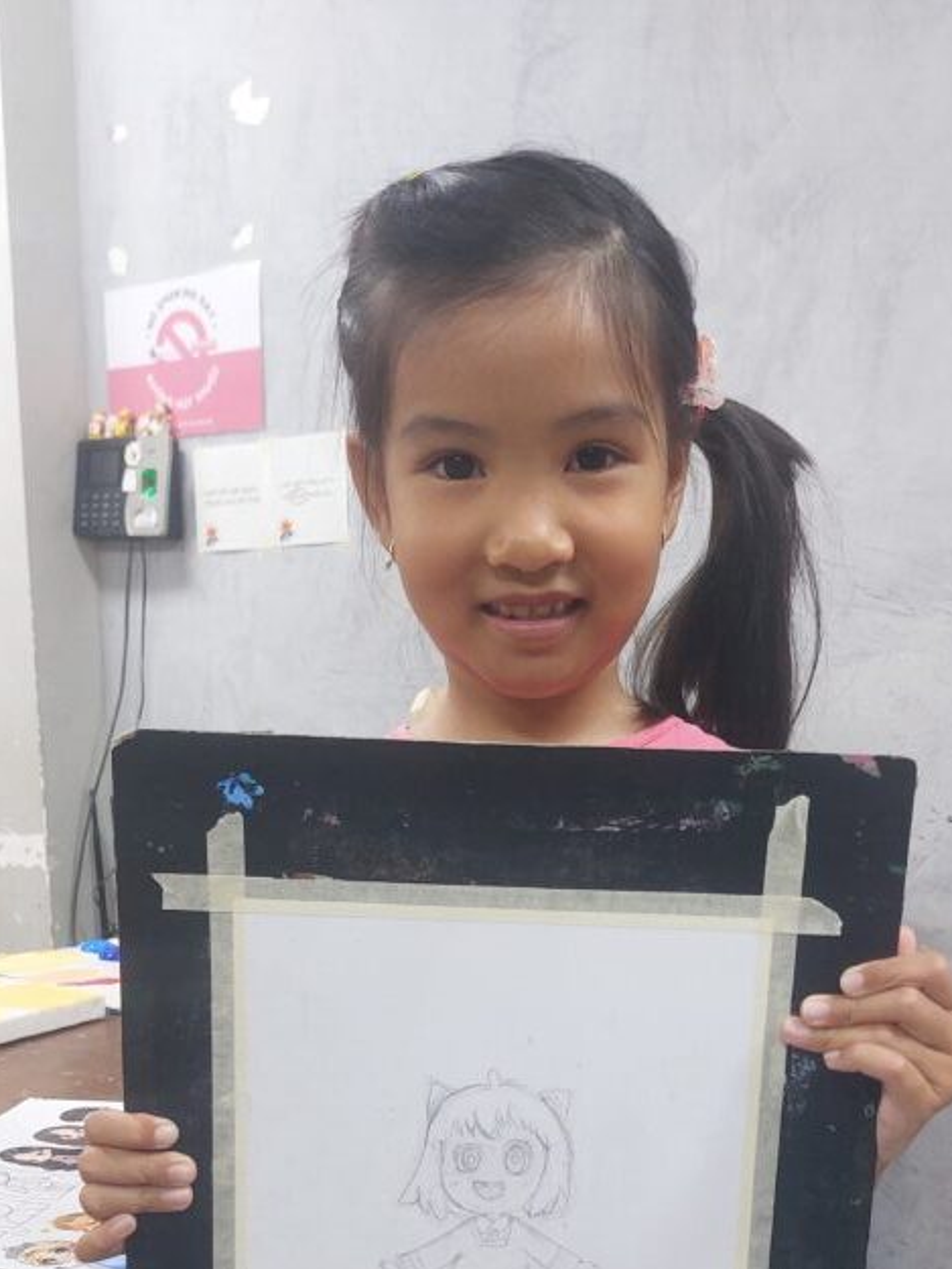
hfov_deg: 36.0
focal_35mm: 40
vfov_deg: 44.7
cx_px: 461
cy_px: 999
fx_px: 1466
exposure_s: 1/100
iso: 200
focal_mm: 5.23
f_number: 1.8
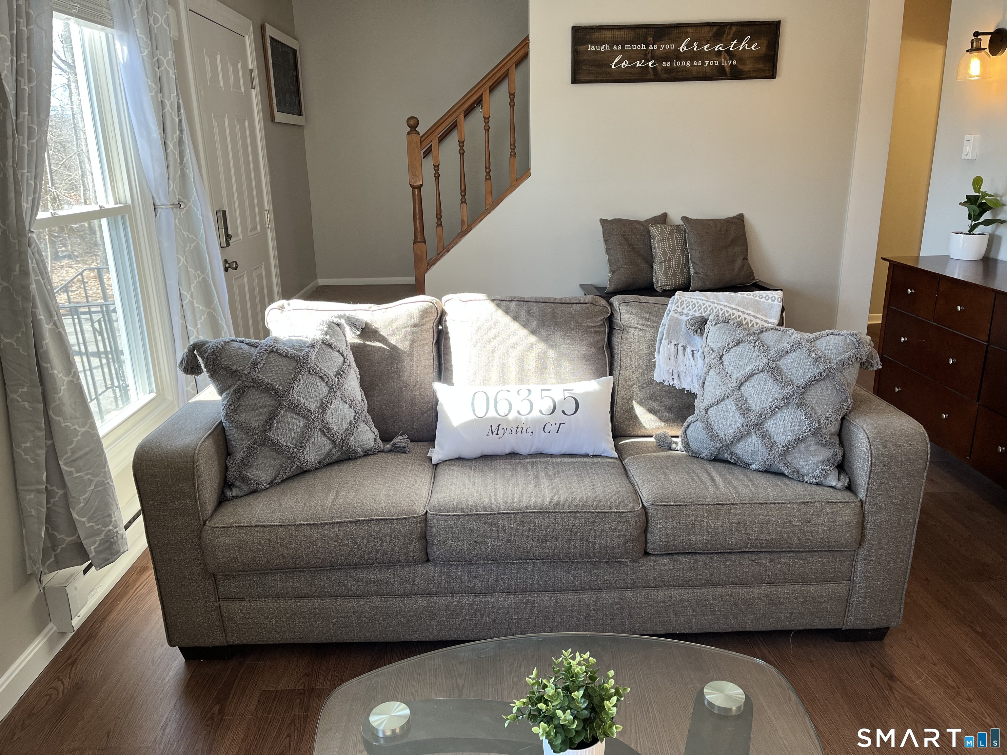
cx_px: 504
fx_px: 756
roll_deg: +1.1
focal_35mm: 26
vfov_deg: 53.1
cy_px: 378
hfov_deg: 67.3
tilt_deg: -17.5
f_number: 1.6
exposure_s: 1/120
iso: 64
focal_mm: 5.1
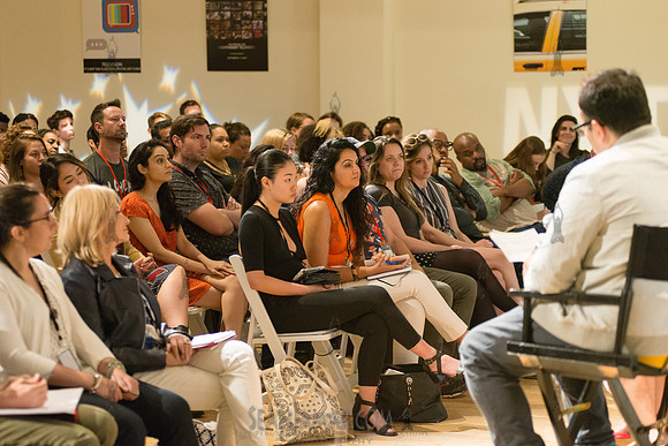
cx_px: 334
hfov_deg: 25.4
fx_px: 1485
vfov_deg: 17.1
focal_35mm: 80
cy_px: 223
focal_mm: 80
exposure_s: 1/200
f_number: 2.8
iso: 4000
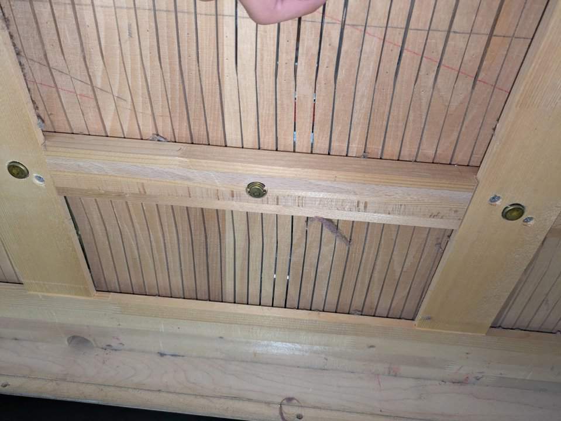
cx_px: 280
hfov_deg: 69.4
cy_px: 210
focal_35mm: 25
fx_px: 405
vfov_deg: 54.9
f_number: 1.89
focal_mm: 5.43
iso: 526
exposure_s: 1/100
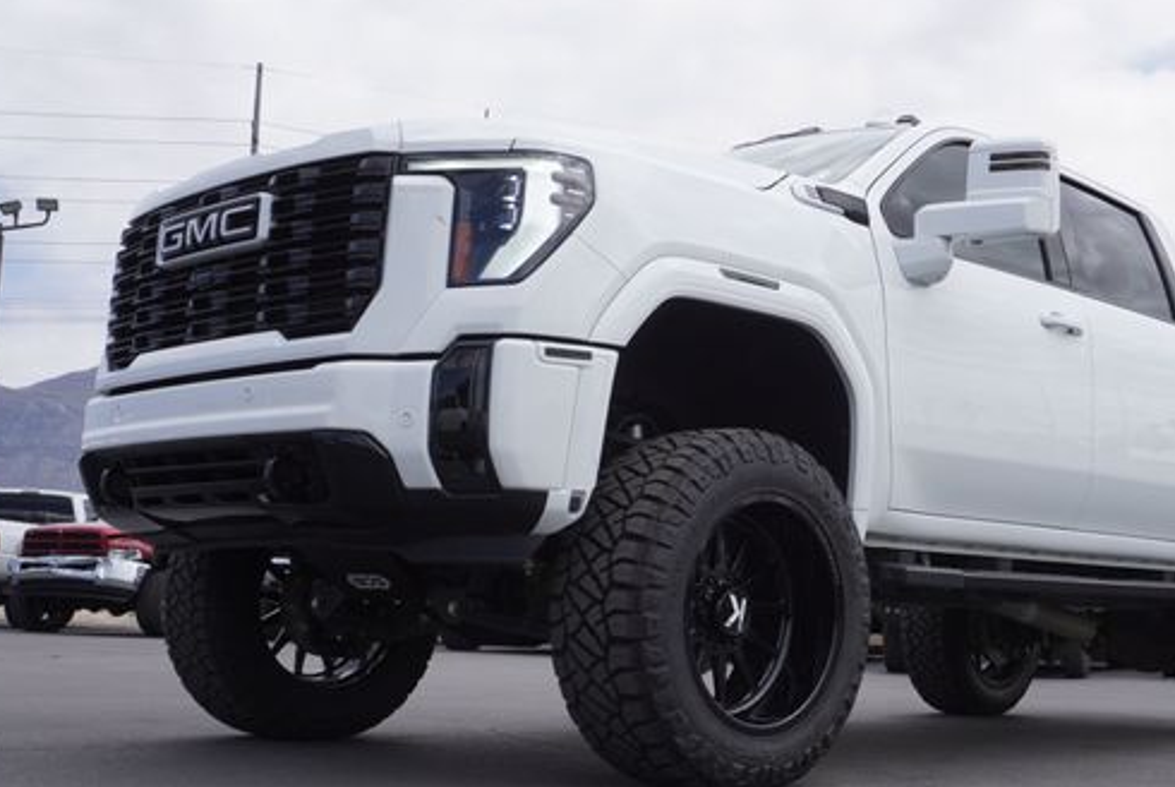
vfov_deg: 28.7
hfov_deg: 41.6
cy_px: 420
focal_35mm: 47
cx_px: 734
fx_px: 1536
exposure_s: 1/250
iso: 100
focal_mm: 24
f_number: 8
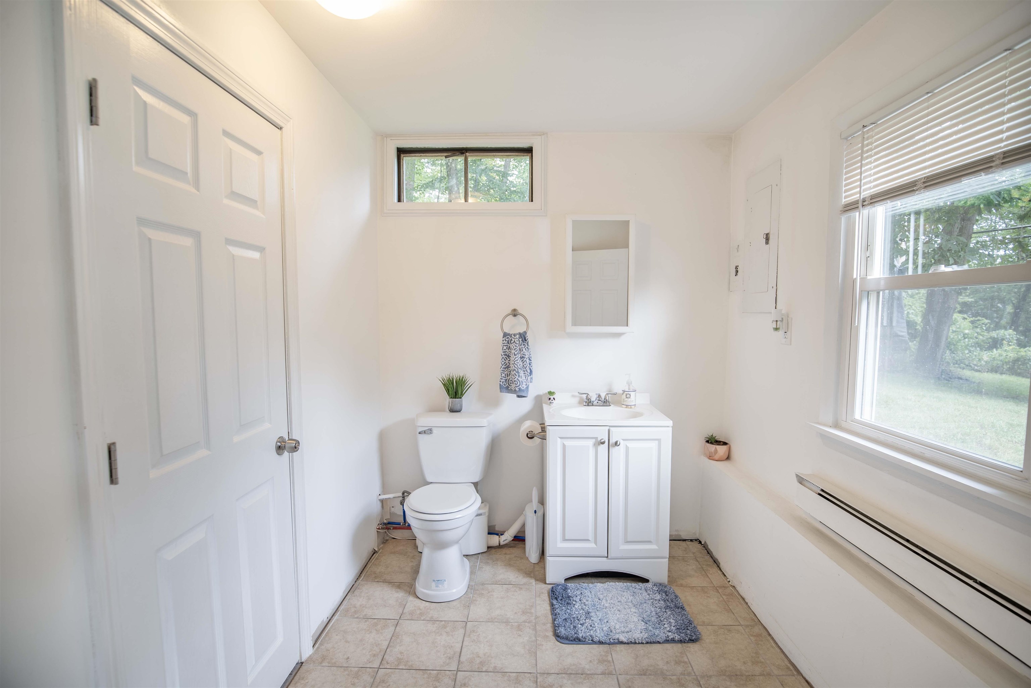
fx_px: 458
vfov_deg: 73.7
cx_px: 516
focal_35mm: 16
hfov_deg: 96.7
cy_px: 344
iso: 100
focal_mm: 16
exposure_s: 1/6
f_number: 4
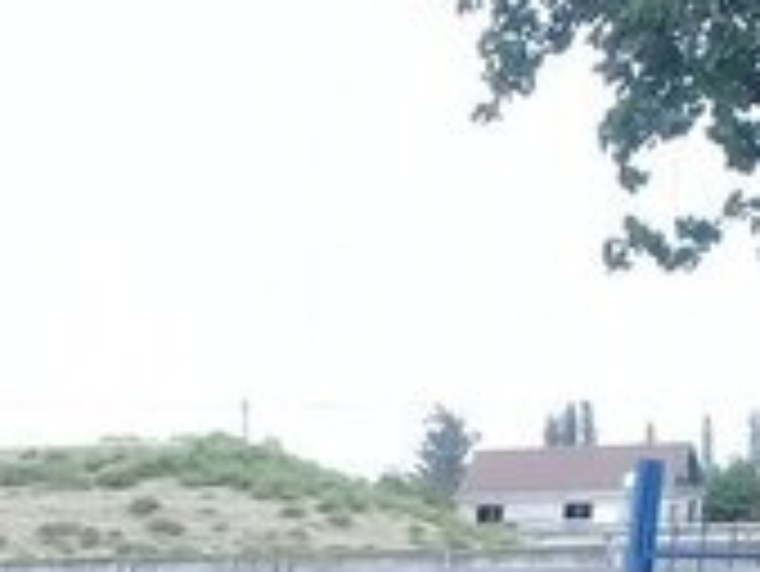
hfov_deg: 14.0
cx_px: -697
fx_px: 2658
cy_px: 1070
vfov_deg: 11.3
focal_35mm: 121
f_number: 2.2
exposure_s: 1/492
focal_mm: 3.3
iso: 50
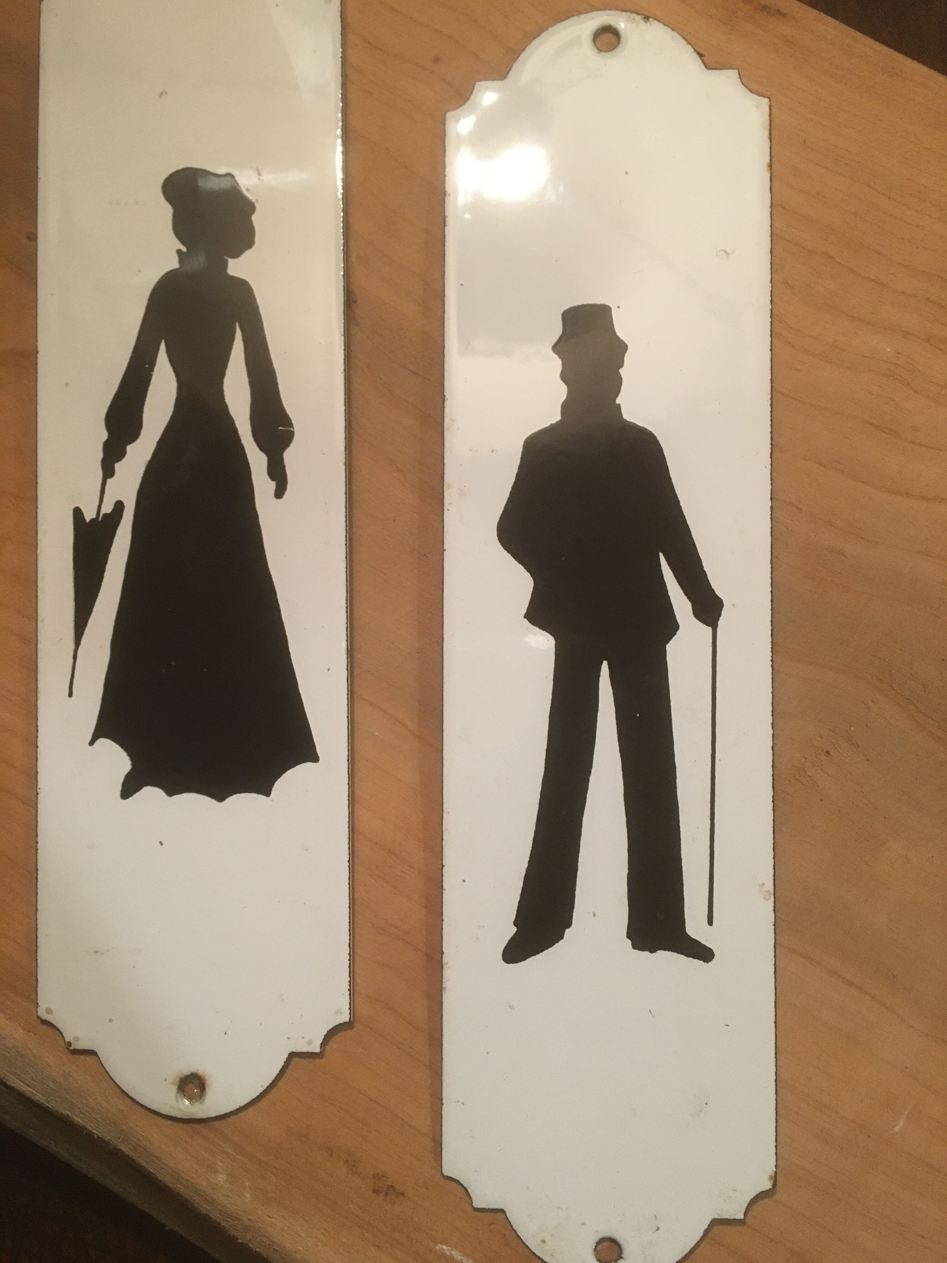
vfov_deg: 61.7
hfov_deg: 48.2
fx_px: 1058
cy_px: 632
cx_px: 474
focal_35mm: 29
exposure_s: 1/33
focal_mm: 4.15
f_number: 2.2
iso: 250
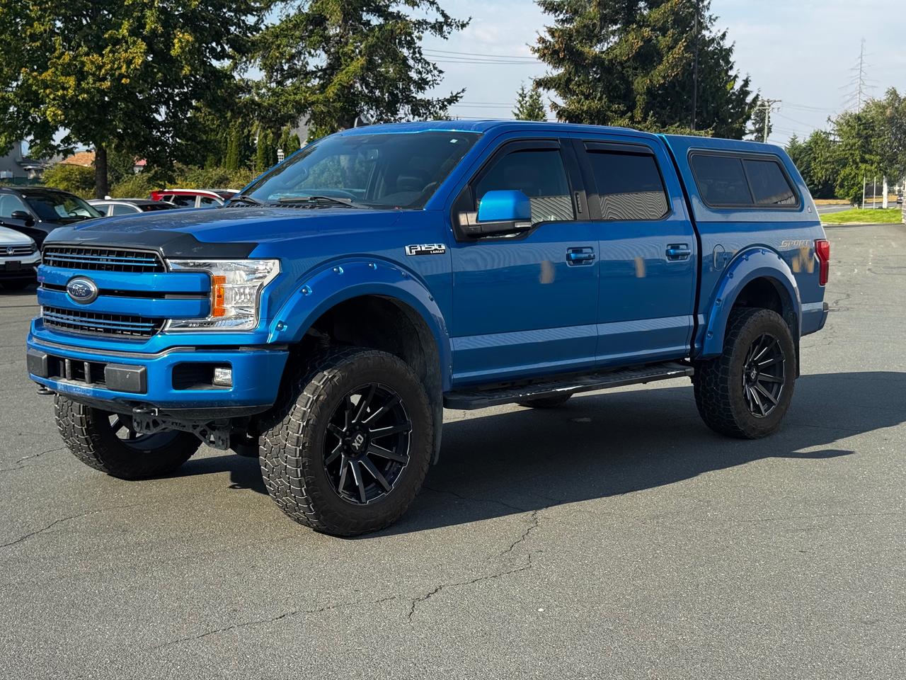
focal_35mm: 48
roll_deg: -0.6
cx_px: 453
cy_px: 340
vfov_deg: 30.3
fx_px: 1256
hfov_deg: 39.7
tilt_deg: -7.1
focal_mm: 6.76
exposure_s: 1/1597
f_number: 1.78
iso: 64
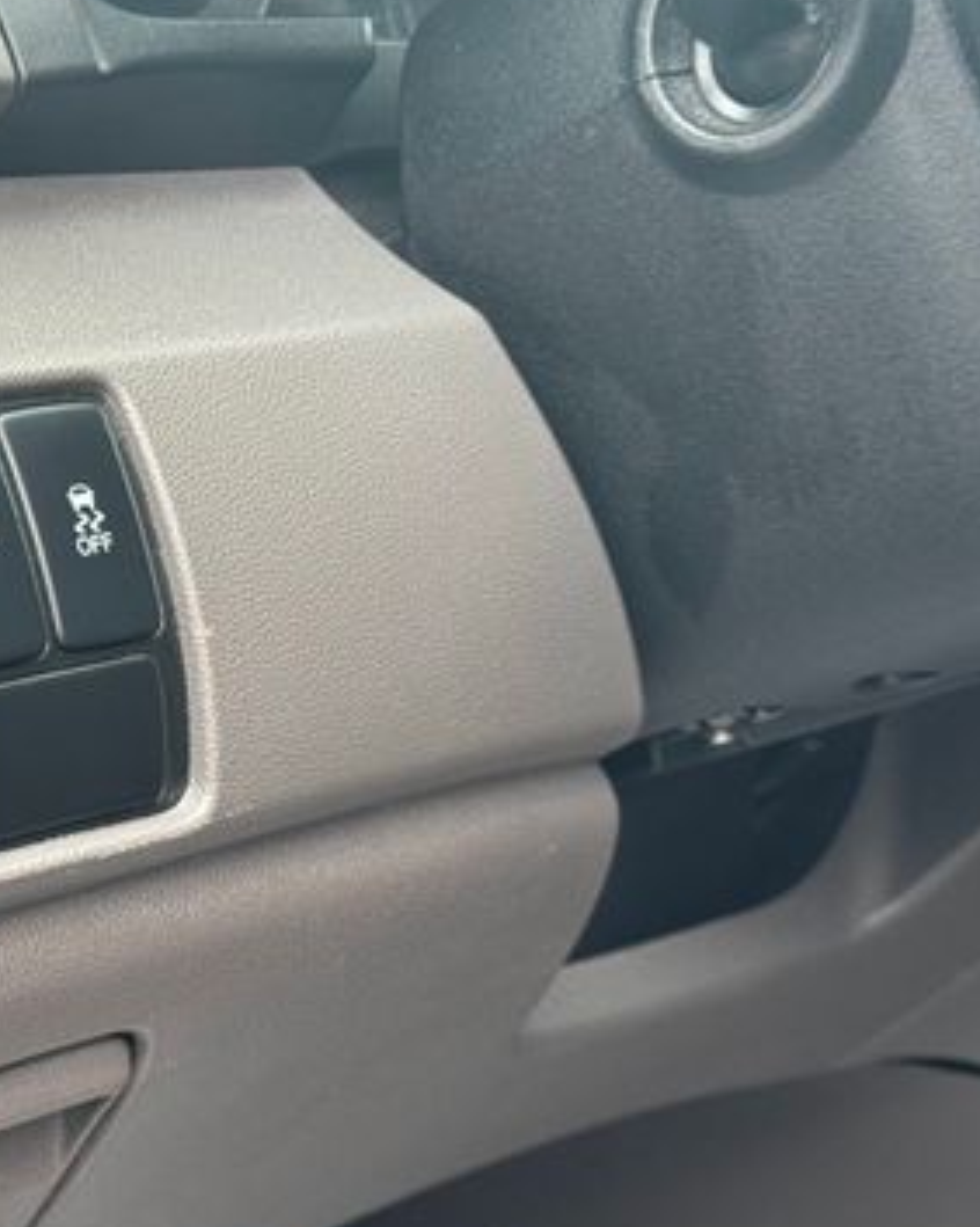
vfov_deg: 22.5
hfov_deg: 17.7
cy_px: 612
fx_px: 3084
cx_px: 66
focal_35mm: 85
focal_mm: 6.76
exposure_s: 1/207
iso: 64
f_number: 1.78
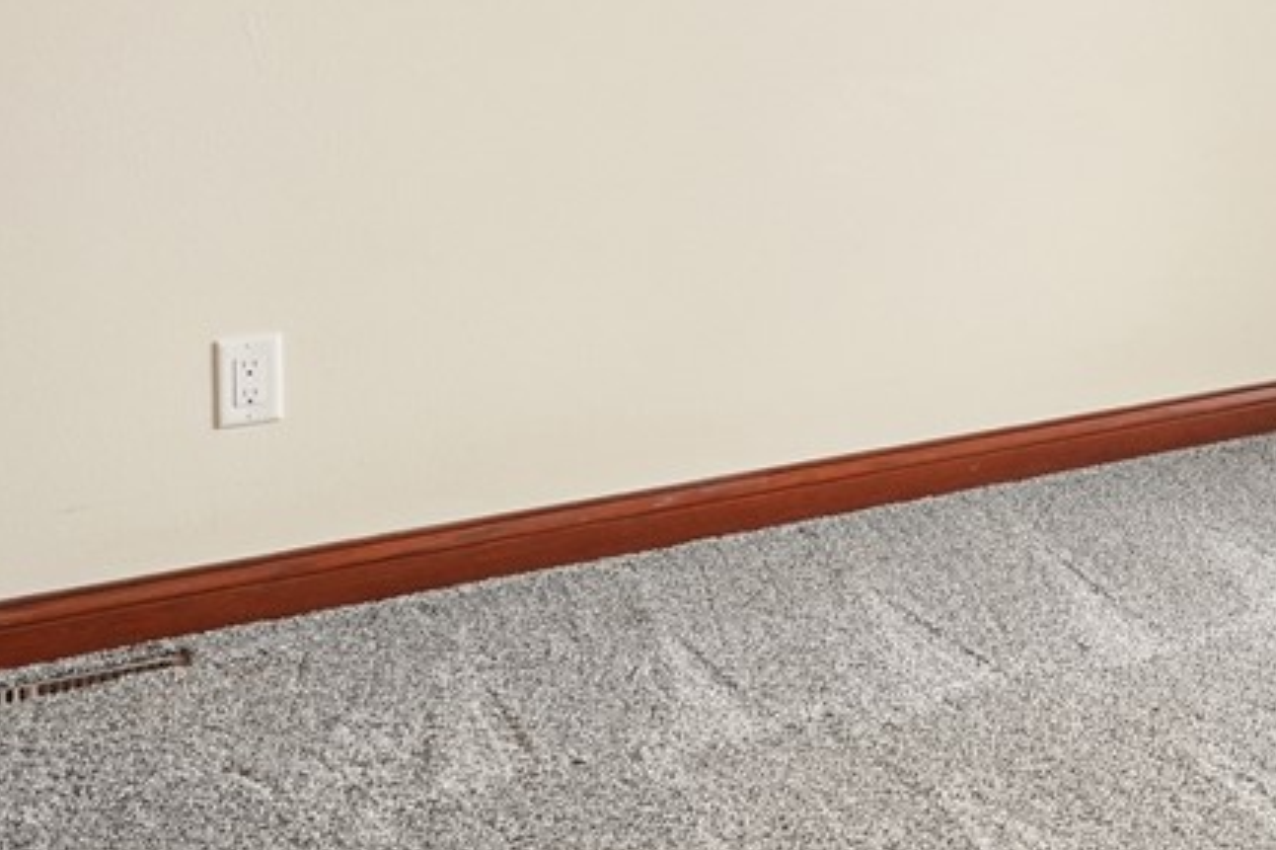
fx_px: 2232
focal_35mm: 63
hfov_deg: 26.2
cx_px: 1739
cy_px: -138
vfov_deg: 20.3
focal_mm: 16
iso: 640
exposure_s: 1/8
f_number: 10
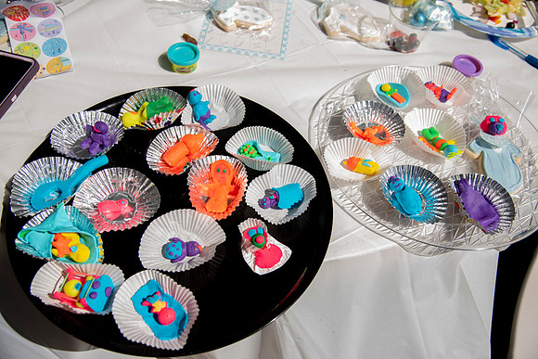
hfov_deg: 54.4
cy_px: 180
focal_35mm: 35
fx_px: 523
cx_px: 269
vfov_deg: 37.9
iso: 100
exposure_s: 1/800
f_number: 4
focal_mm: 35
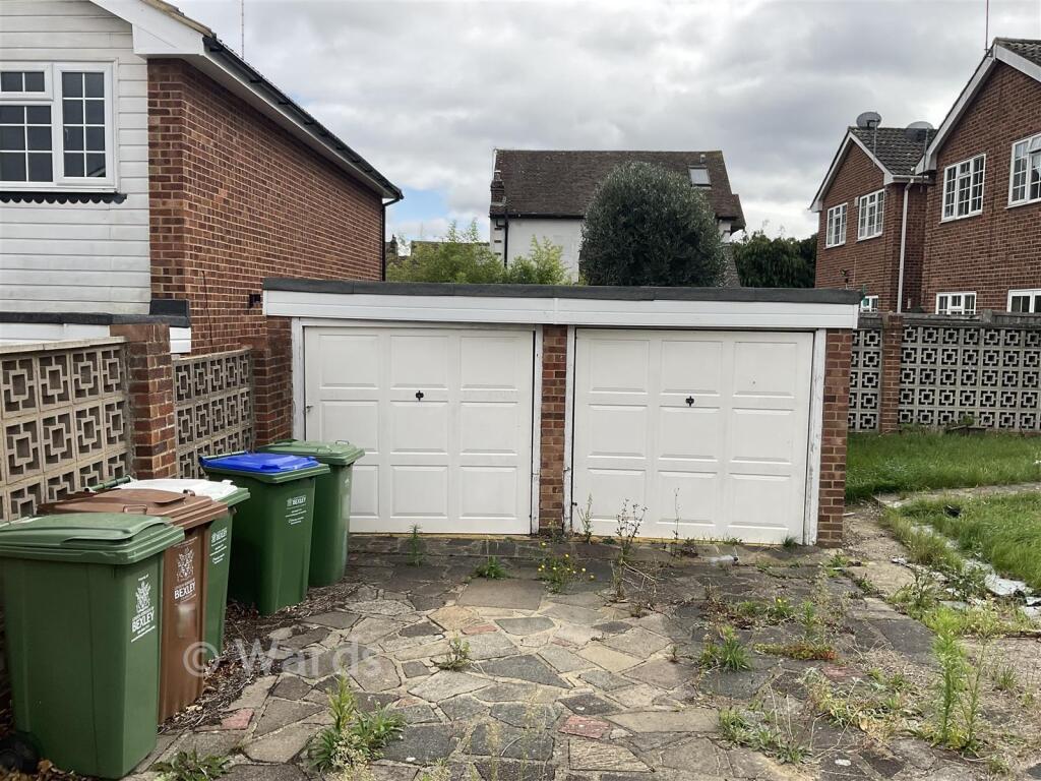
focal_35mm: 29
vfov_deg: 48.2
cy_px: 390
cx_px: 520
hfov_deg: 61.7
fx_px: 872
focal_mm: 3
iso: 16
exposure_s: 1/1412
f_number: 1.8
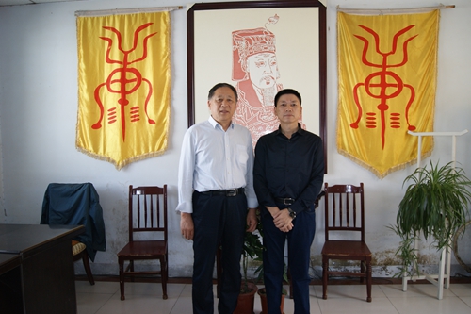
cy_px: 157
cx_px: 236
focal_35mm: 27
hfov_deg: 67.4
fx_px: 353
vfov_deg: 47.9
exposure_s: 1/80
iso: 250
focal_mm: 18
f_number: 4.5
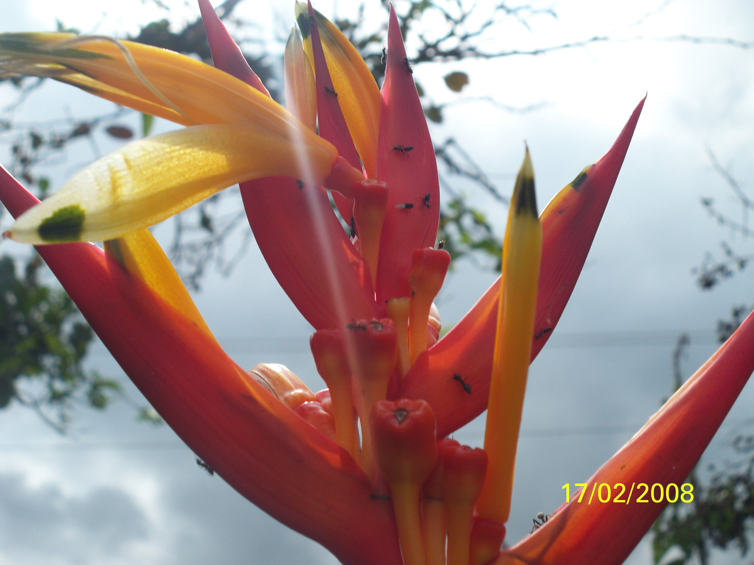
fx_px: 958
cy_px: 282
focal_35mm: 44
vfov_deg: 32.9
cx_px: 377
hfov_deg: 42.9
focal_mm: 7.8
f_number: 9.8
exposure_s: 1/160
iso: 64
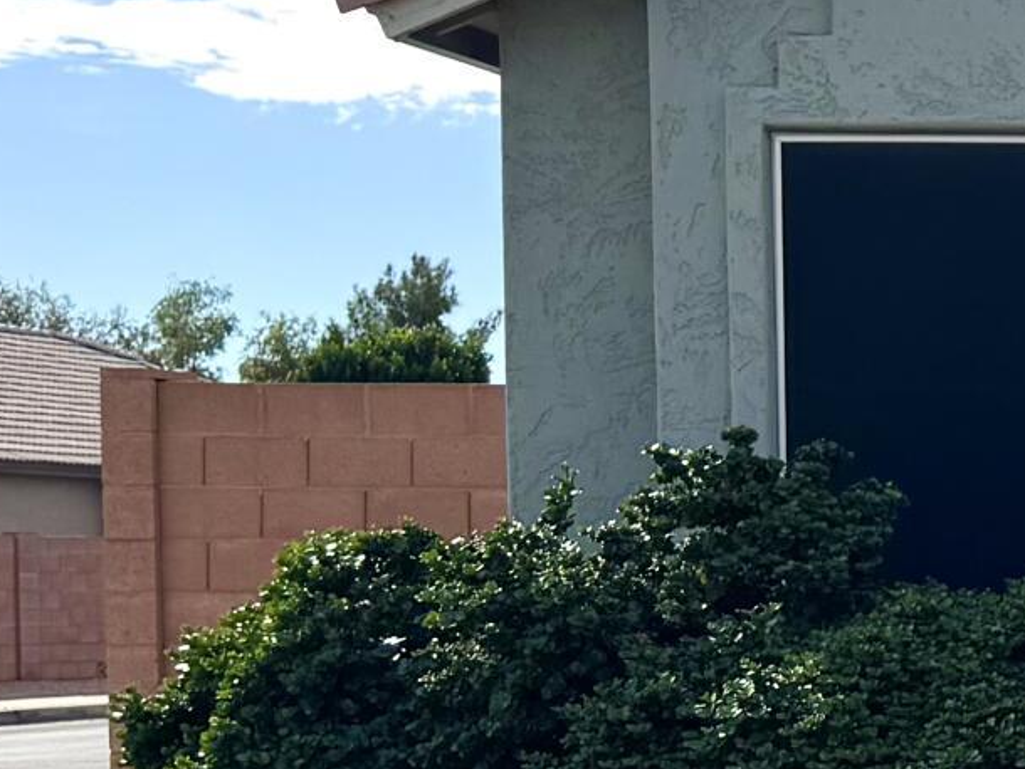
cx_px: 2226
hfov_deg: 13.5
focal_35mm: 118
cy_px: 675
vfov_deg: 12.5
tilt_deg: -1.8
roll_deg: -0.1
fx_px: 3495
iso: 80
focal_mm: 6.76
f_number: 1.78
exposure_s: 1/4950
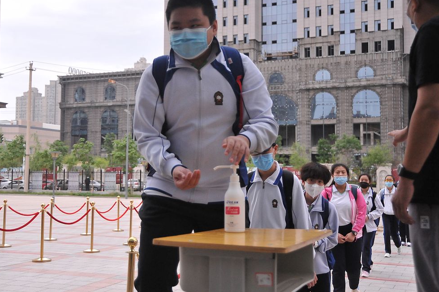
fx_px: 597
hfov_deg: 40.3
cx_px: 184
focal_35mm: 49
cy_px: 125
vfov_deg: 27.4
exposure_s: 1/8000
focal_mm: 40
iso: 3200
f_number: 4.5
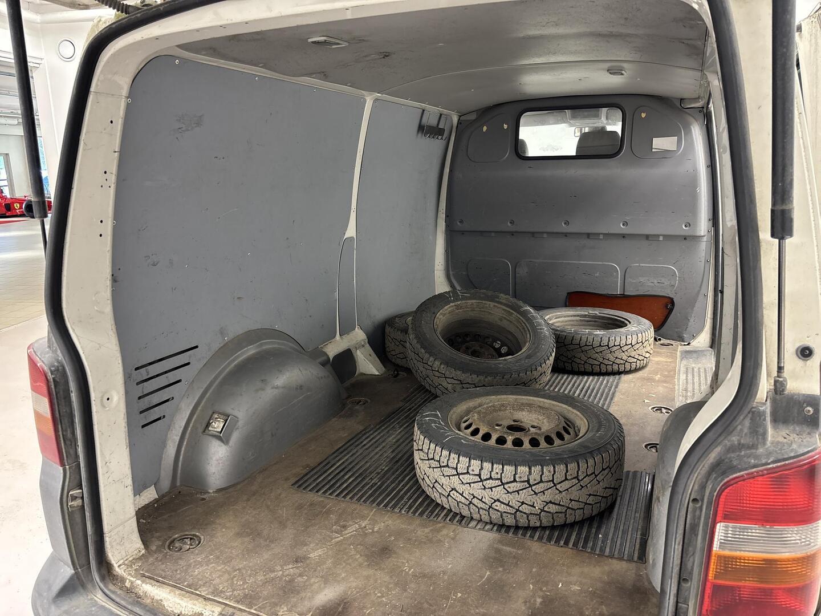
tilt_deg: -13.5
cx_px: 410
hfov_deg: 67.3
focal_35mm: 26
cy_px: 308
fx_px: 617
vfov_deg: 53.1
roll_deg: +1.3
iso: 200
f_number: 1.6
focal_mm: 5.96
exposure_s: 1/50
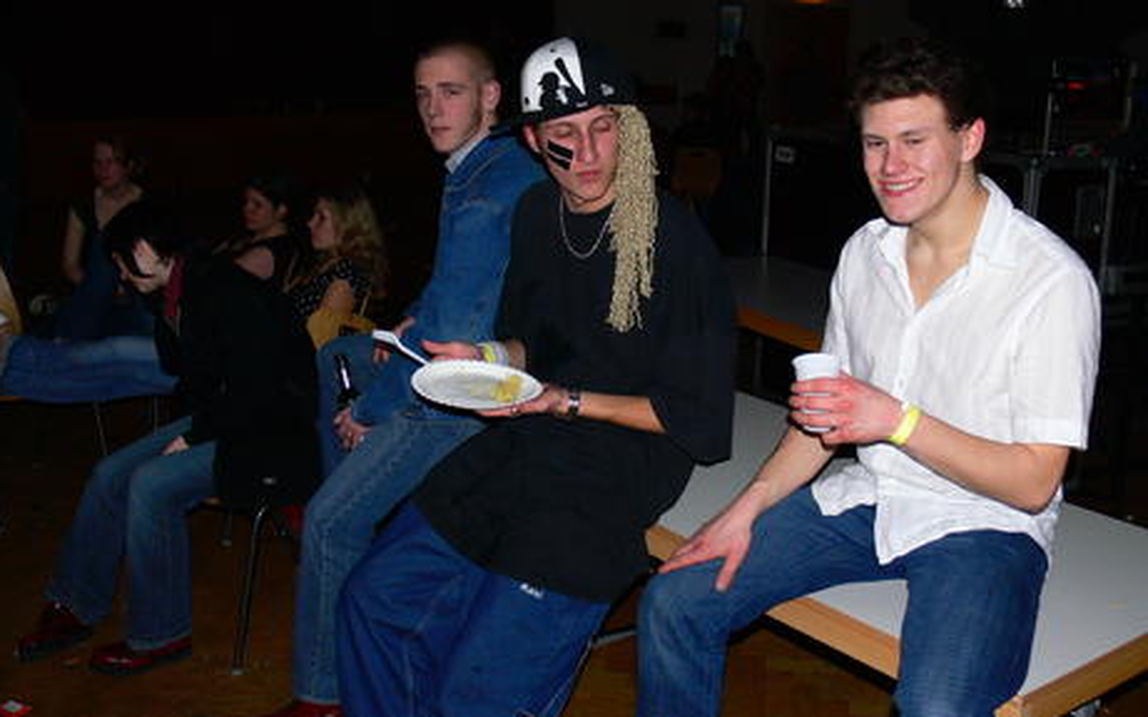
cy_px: 339
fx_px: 1189
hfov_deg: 51.5
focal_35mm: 38
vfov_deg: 33.6
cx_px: 580
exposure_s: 1/30
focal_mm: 7.4
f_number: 2.8
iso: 100
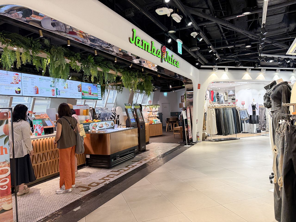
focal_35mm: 24
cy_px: 111
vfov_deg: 56.8
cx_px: 148
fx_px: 205
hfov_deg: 71.6
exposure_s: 1/120
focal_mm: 6.76
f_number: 1.8
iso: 125
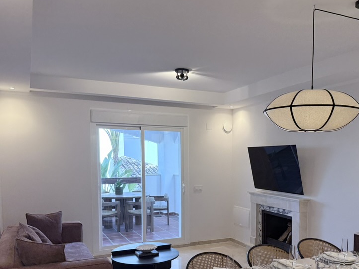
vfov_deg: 41.1
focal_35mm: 34
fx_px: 353
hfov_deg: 53.6
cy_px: 184
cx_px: 215
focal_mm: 6.76
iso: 100
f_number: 1.78
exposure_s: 1/236
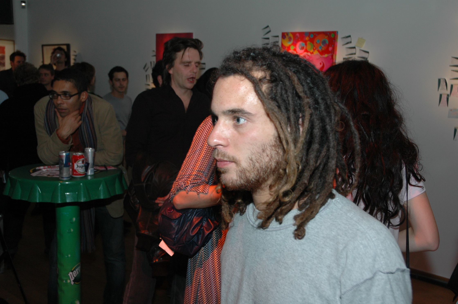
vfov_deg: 30.8
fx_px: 553
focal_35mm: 44
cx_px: 229
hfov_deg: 45.0
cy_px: 152
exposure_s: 1/60
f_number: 5
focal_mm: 29
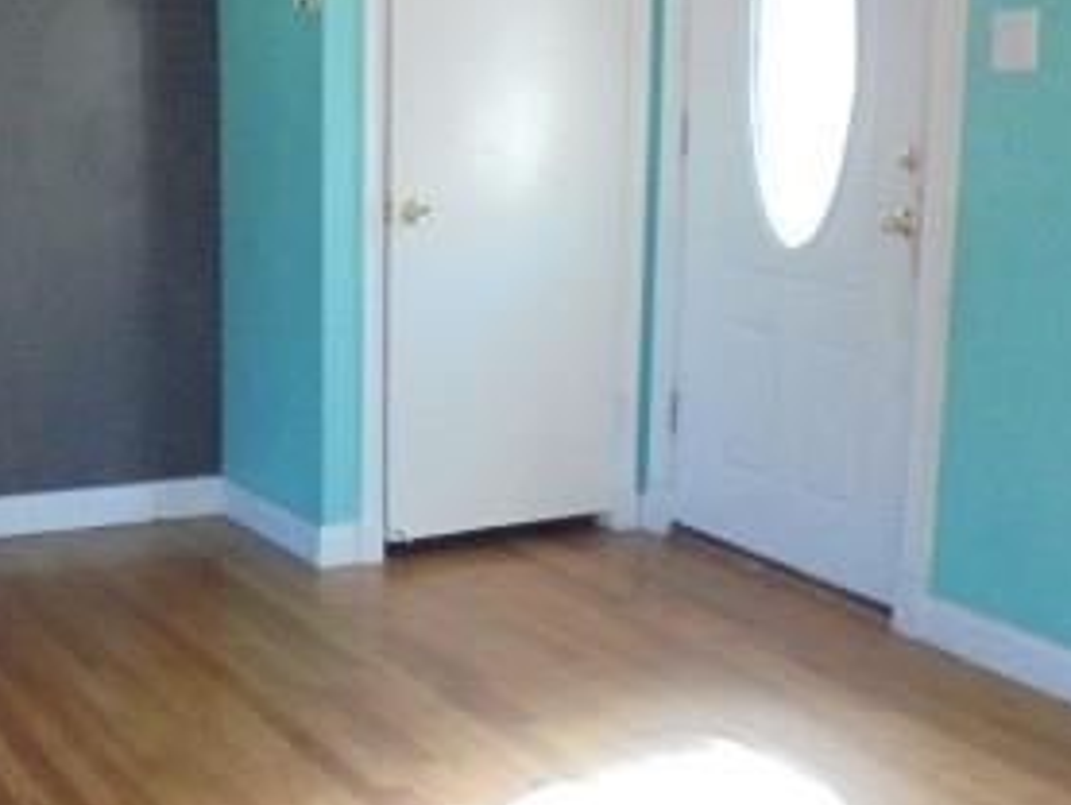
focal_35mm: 60
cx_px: 228
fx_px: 1857
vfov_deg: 24.4
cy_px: 464
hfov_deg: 31.4
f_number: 3.5
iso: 800
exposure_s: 1/80
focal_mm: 4.6
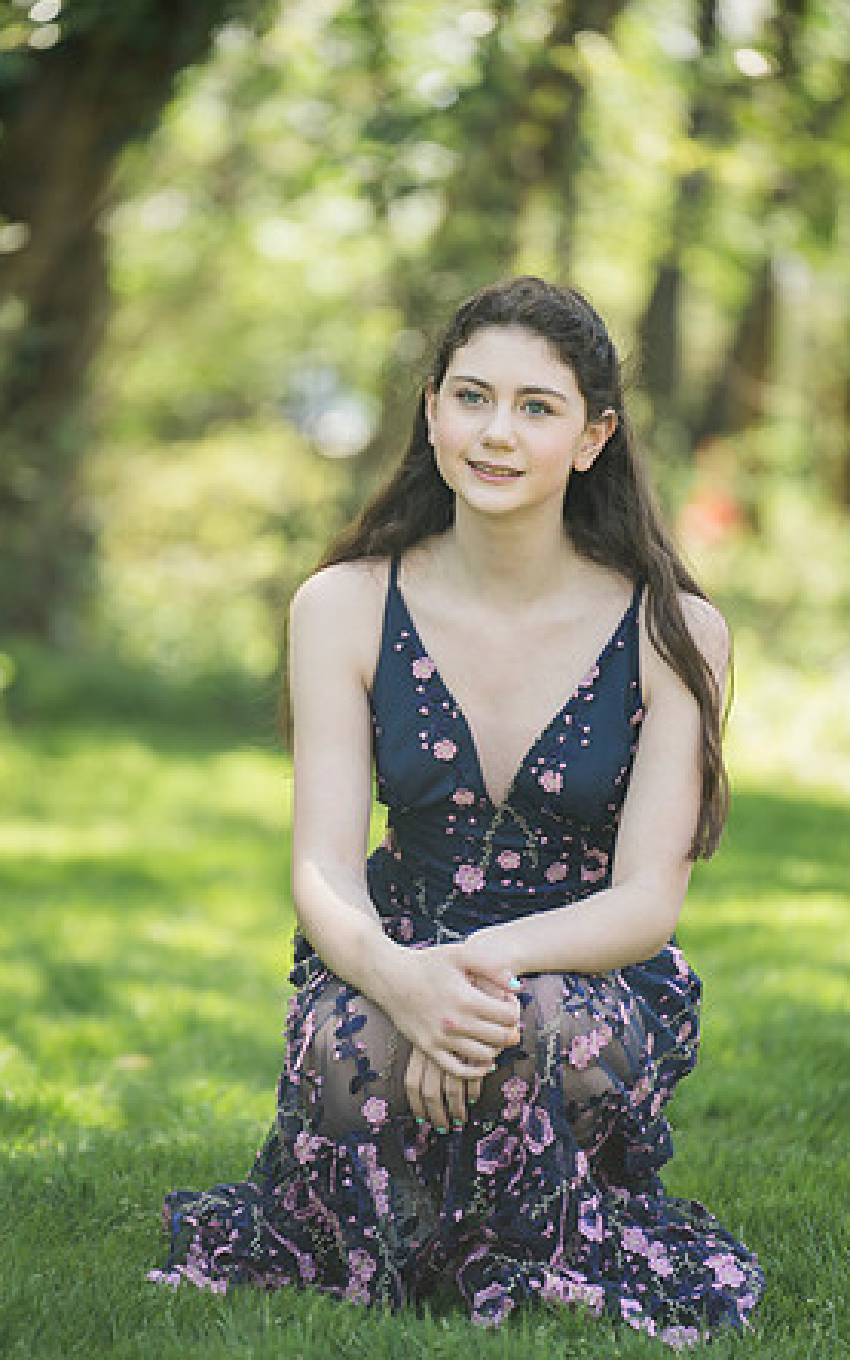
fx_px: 5154
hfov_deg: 9.4
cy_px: 678
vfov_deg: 15.0
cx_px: 416
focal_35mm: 139
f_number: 2.8
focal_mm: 135
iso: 100
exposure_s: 1/320
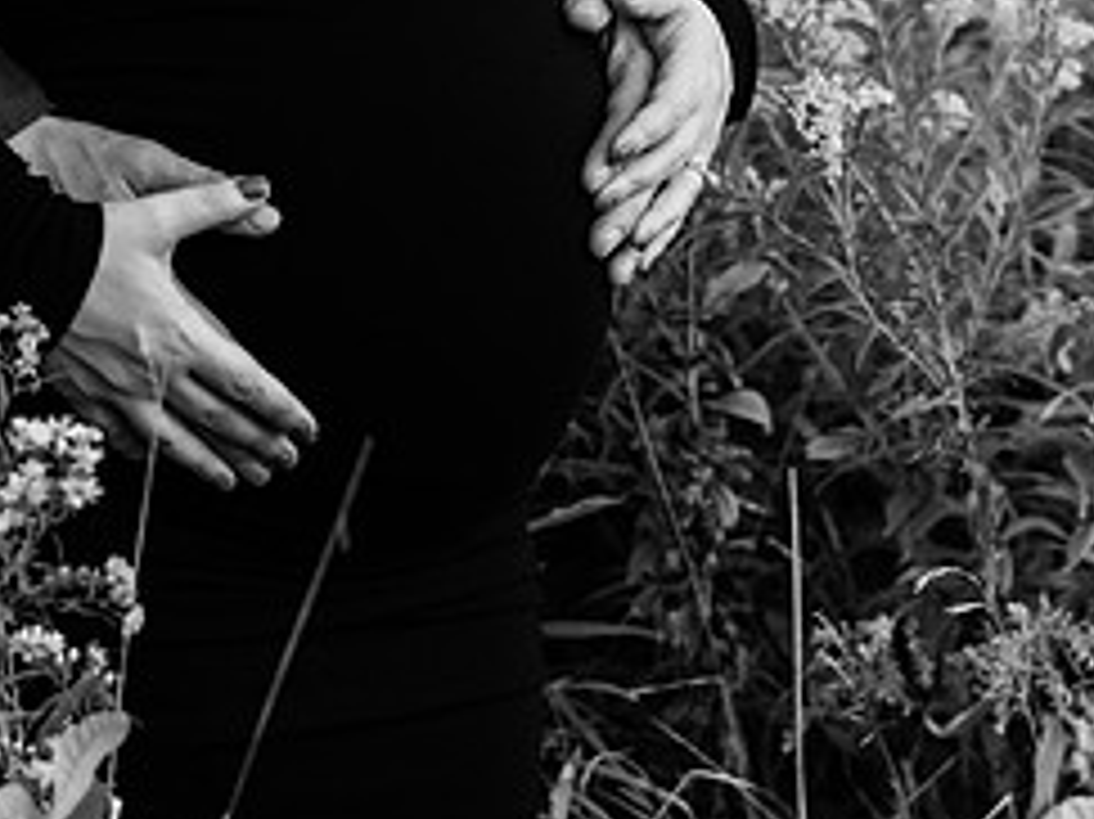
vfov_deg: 11.1
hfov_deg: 14.8
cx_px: 342
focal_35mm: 133
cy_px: 135
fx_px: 4201
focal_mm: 58
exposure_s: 1/640
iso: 200
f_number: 2.8
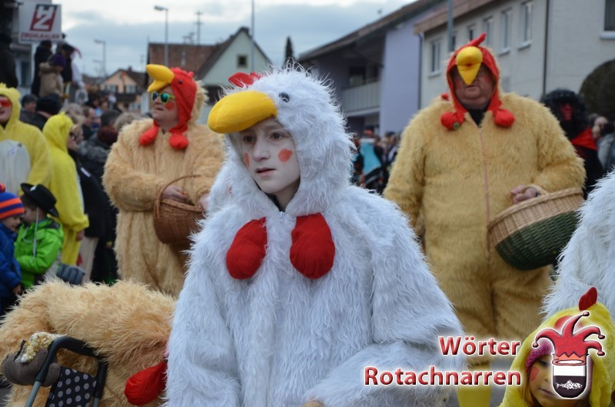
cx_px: 308
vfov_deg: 12.1
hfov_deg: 18.2
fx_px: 1918
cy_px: 204
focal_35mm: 112
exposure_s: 1/250
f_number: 8
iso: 200
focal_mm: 75
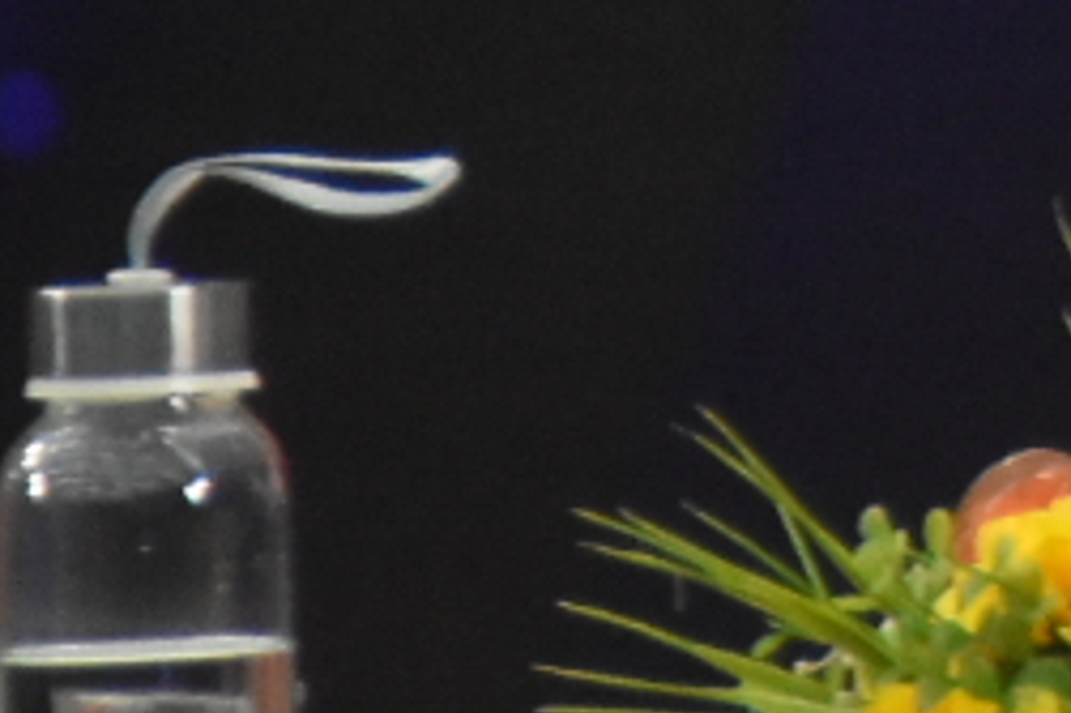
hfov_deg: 1.3
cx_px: 3021
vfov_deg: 0.8
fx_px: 48905
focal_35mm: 1645
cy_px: -1482
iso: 2800
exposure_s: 1/125
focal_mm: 170
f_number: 5.6
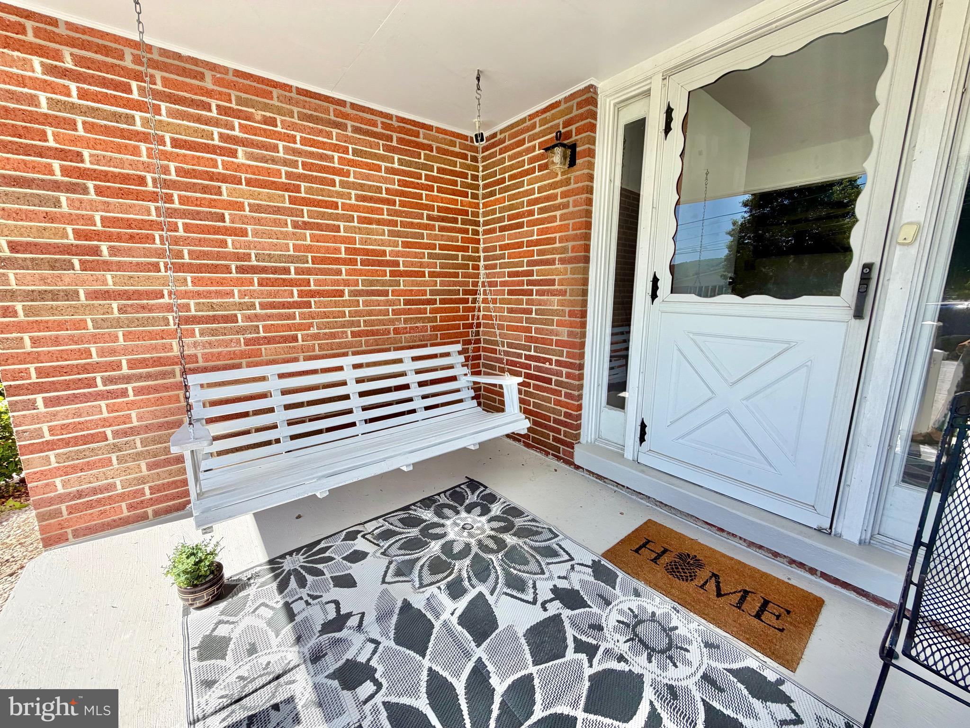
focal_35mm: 14
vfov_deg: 85.7
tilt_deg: -10.4
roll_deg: +0.4
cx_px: 485
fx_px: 392
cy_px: 364
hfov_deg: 102.1
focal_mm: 2.22
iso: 40
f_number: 2.2
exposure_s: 1/502
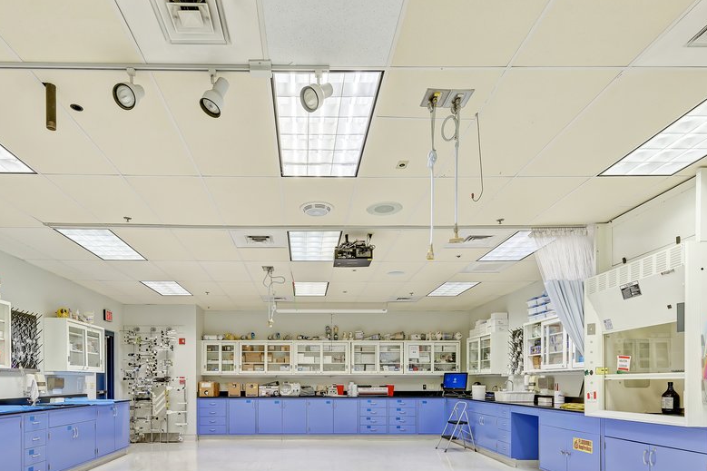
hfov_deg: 75.8
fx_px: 452
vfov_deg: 51.6
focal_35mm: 23
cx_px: 309
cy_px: 377
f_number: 8
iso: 200
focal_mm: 14
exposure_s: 1/13
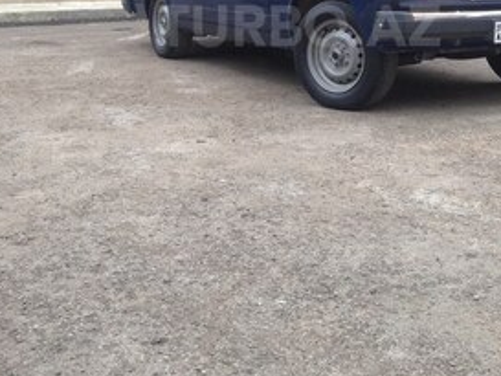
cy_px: 26
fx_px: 869
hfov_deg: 32.1
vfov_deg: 23.7
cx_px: 299
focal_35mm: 60
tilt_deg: -4.4
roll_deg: -1.7
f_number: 2.4
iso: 50
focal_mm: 4.12
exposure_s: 1/40
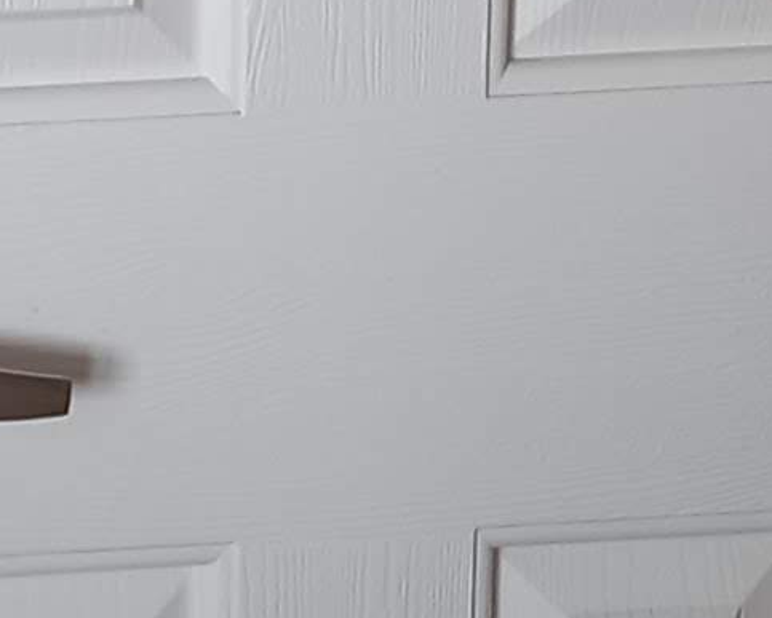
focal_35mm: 202
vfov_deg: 7.5
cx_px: -869
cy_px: -334
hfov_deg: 8.9
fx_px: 4618
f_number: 2
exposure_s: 1/60
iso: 100
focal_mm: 4.6
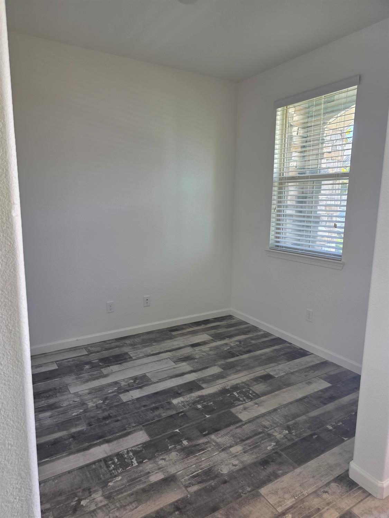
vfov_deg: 73.9
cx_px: 194
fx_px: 345
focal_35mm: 23
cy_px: 259
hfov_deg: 58.9
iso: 200
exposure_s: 1/120
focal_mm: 6.3
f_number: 1.7
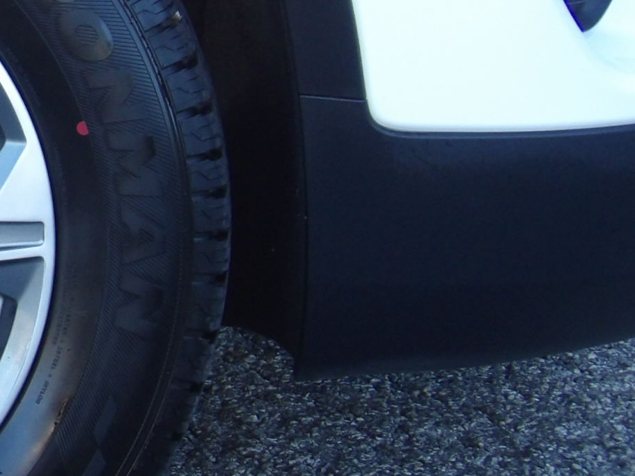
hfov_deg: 5.7
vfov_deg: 4.3
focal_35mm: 344
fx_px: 6310
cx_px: -234
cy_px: 149
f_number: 4.2
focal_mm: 21.7
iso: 200
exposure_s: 1/93
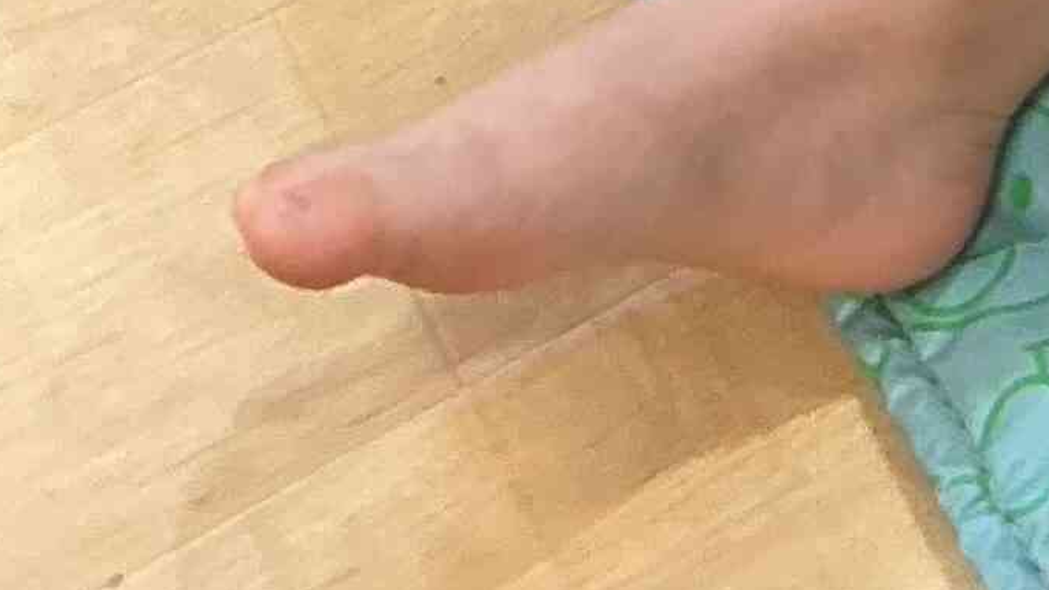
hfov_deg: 11.0
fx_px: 5201
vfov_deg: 6.0
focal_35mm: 187
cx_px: 1654
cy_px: -1237
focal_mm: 3
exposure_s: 1/60
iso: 64
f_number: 1.8
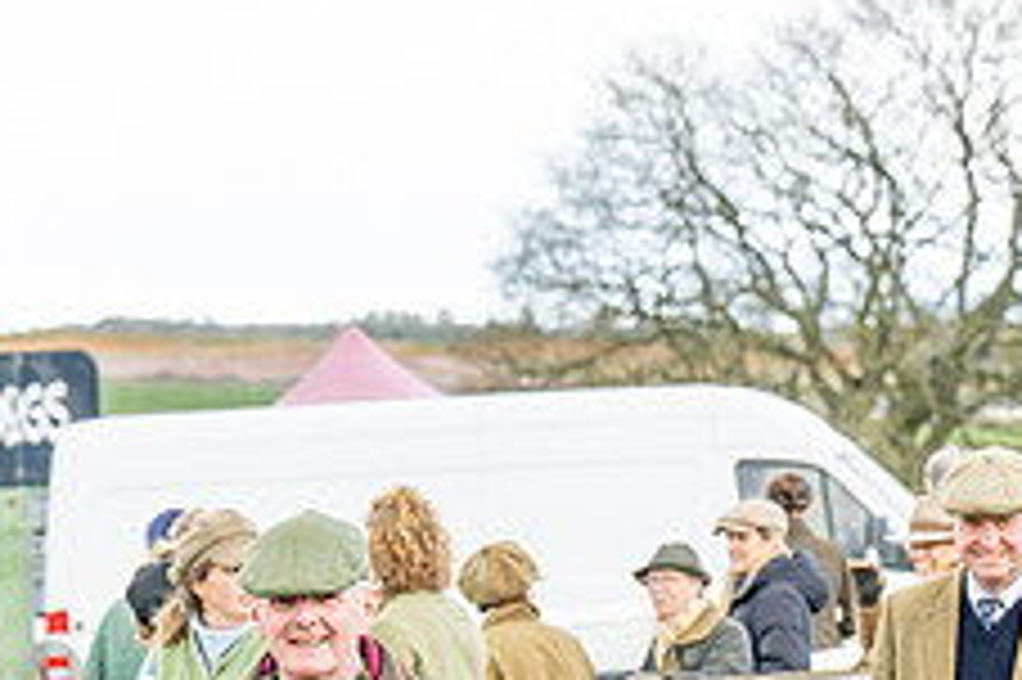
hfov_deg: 8.5
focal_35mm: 242
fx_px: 6865
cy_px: 971
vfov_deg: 5.6
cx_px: 427
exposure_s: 1/640
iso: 250
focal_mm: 77
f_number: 4.5
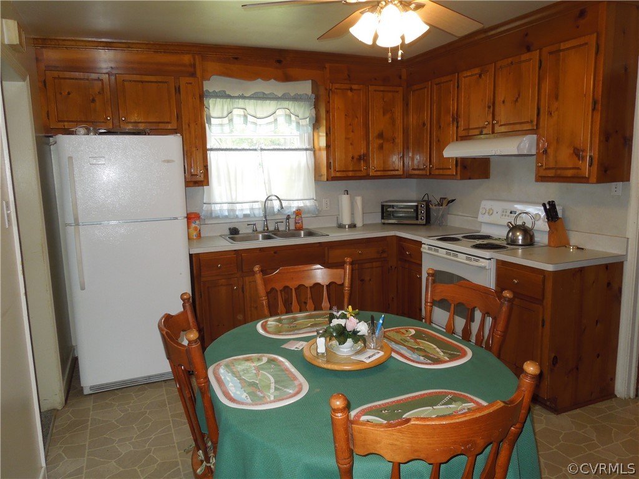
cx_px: 320
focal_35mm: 25
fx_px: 461
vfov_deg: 54.9
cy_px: 240
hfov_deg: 69.4
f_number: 3.3
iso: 220
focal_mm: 4.5
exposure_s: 1/30
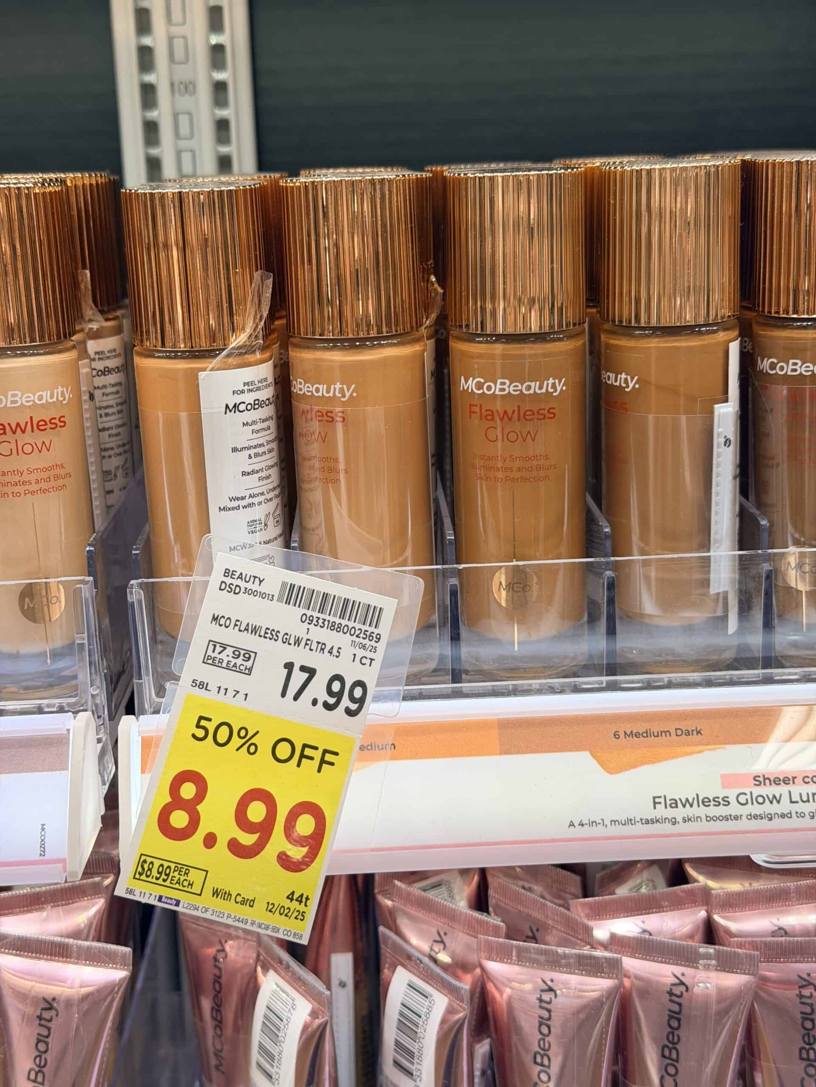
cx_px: 408
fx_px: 1509
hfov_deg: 30.3
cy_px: 544
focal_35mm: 48
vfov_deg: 39.7
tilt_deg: -14.2
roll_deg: +2.2
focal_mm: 6.76
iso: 50
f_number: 1.78
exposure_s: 1/186
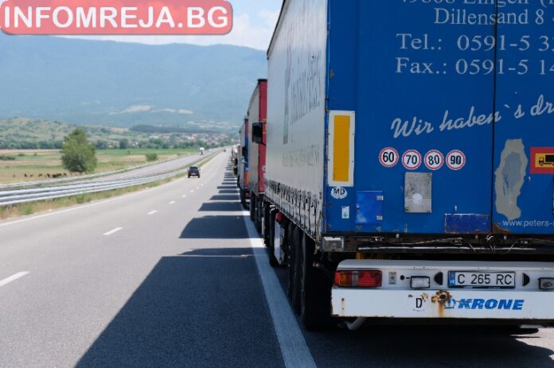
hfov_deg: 27.0
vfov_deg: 18.2
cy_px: 184
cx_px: 277
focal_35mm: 75
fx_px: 1153
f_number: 5.6
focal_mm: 50
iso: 400
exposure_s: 1/900
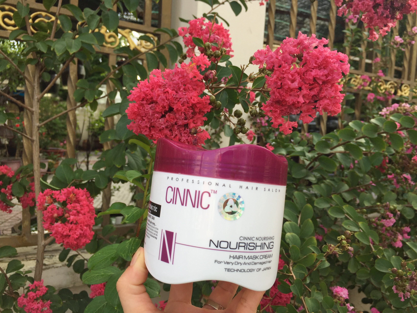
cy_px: 156
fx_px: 349
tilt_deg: -0.8
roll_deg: -5.1
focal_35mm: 29
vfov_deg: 48.2
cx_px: 208
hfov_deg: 61.7
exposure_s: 1/260
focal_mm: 4.15
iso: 32
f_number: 2.2
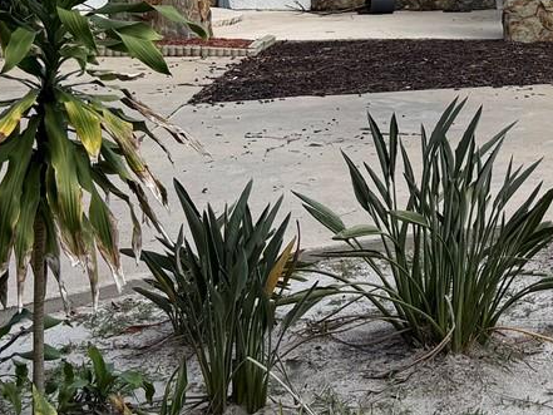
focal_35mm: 87
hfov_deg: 21.6
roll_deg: -0.2
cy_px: -89
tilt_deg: -1.3
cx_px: 563
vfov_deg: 16.3
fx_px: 1390
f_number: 1.78
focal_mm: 6.76
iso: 80
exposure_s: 1/4673
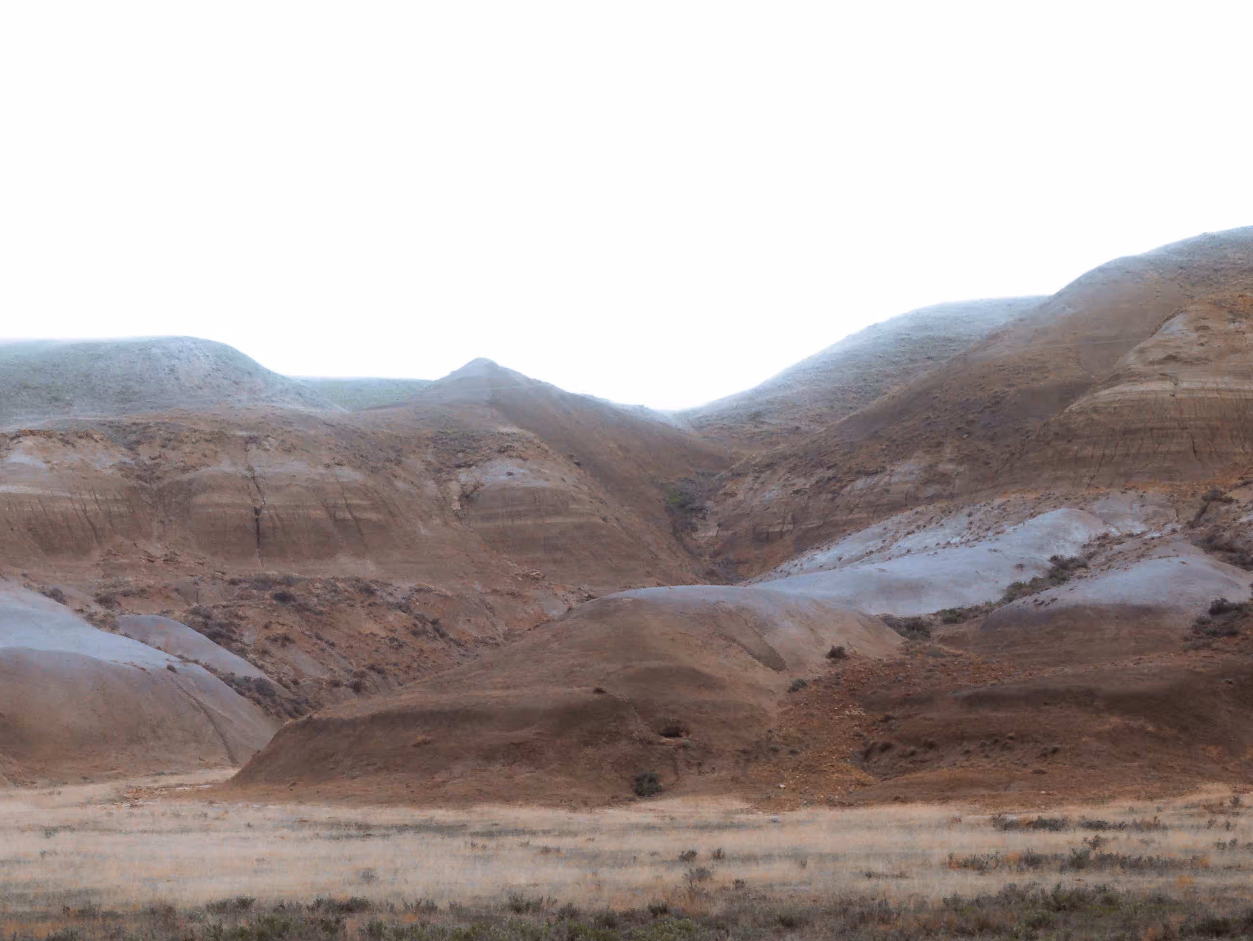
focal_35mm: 88
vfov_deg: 16.7
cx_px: 397
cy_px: 696
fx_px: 3187
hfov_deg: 22.1
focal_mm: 25
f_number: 16
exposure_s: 1/60
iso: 200
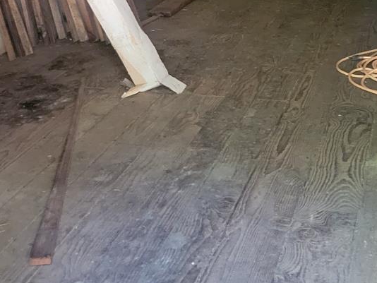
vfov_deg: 18.6
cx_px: 292
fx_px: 795
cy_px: -95
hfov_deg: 26.3
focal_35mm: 73
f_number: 1.8
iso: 800
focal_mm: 5.4
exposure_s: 1/24
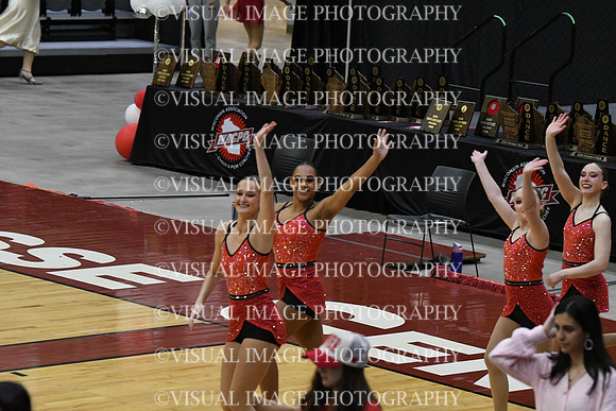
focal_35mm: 183
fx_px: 3132
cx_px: 308
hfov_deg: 11.2
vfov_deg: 7.5
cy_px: 206
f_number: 4
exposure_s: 1/500
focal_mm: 122
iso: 5000
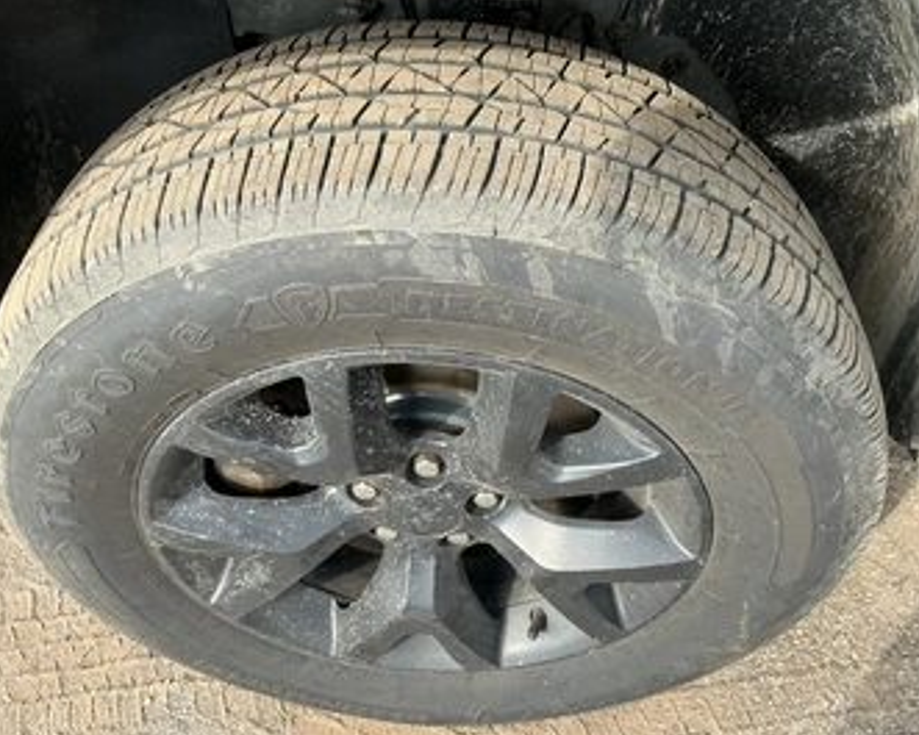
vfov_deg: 44.6
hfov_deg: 54.2
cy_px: 363
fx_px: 898
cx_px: 433
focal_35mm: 33
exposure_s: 1/380
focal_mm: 3
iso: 25
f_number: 1.8
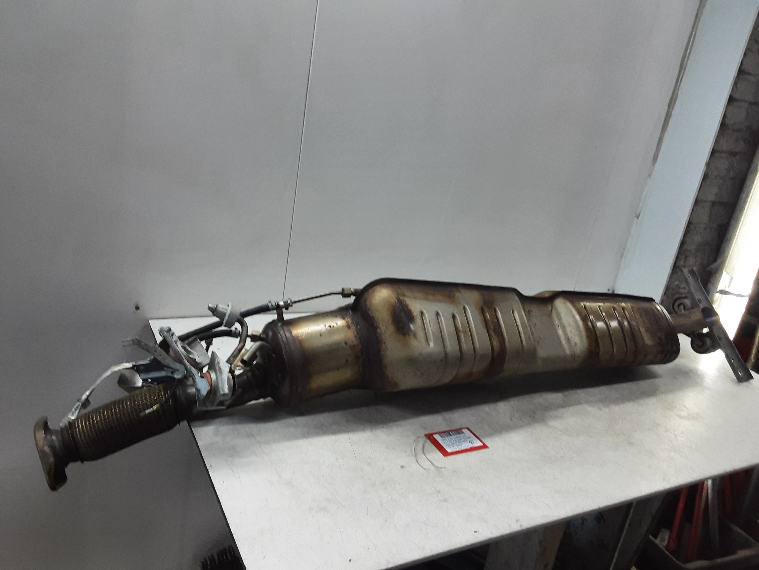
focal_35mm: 27
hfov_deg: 65.3
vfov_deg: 51.4
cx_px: 380
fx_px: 592
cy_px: 285
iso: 80
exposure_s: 1/50
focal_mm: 2.91
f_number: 1.9
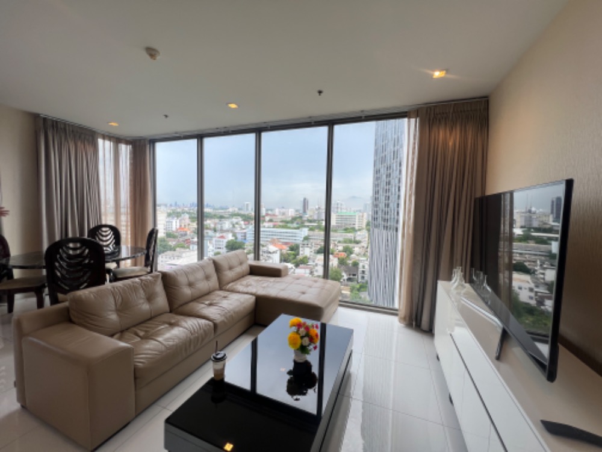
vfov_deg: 89.9
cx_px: 301
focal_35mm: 13
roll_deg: -1.7
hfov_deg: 106.2
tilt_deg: -4.5
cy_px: 226
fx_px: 226
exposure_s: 1/122
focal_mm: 1.57
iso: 40
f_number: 1.8
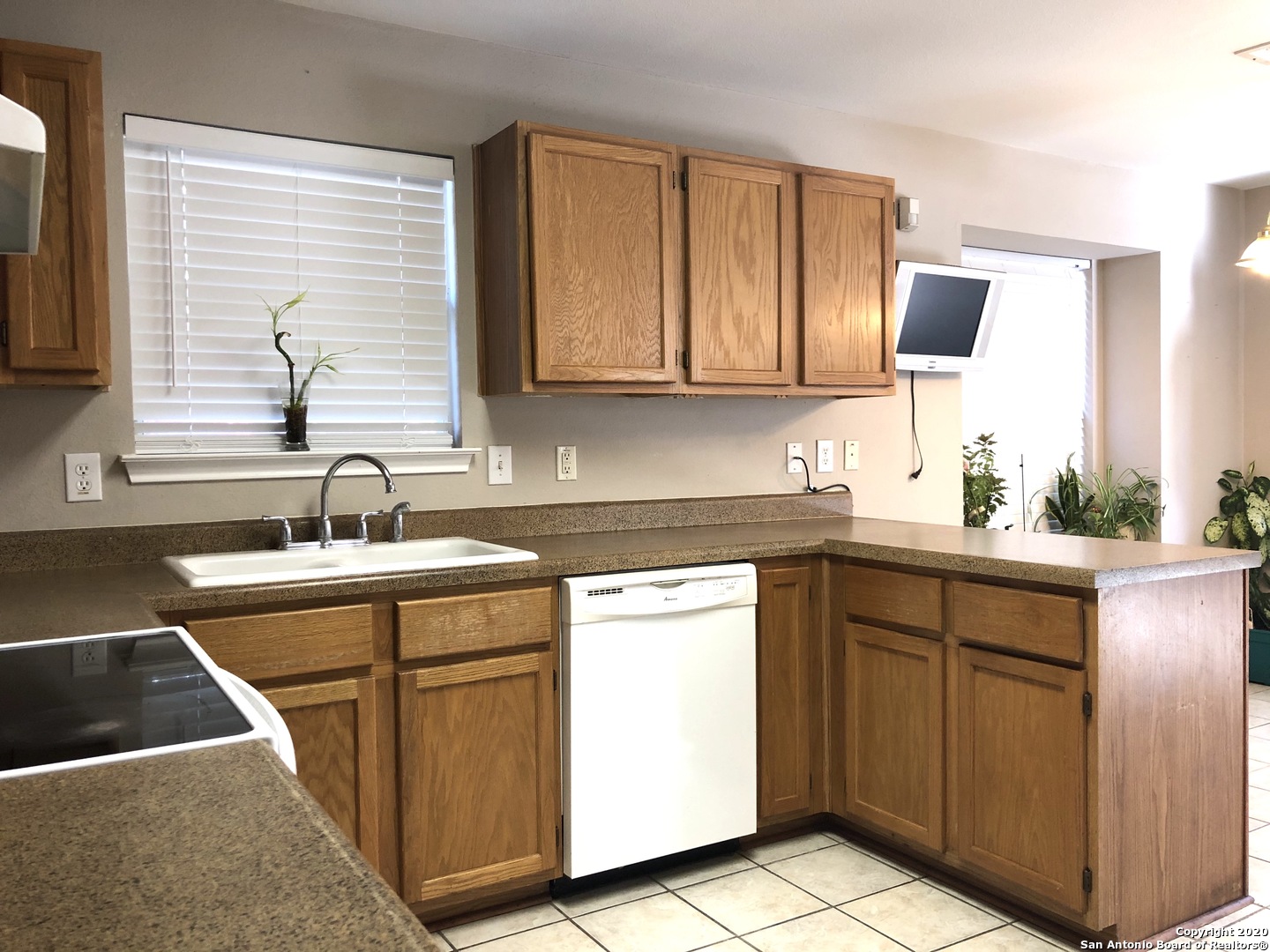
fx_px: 1027
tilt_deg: -1.6
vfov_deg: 49.7
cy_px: 476
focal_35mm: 28
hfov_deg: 63.4
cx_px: 635
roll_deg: +1.2
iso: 40
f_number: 1.8
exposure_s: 1/30
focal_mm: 4
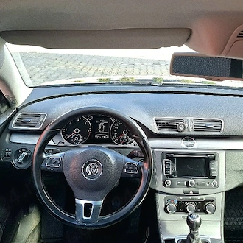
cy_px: 98
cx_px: 141
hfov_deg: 44.8
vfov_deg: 44.7
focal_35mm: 37
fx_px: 294
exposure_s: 1/204
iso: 50
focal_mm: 5.54
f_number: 1.8
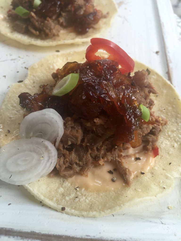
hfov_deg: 48.2
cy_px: 120
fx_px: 202
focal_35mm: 29
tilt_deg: -56.3
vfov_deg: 61.7
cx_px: 90
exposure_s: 1/100
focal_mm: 4.15
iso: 32
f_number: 2.2
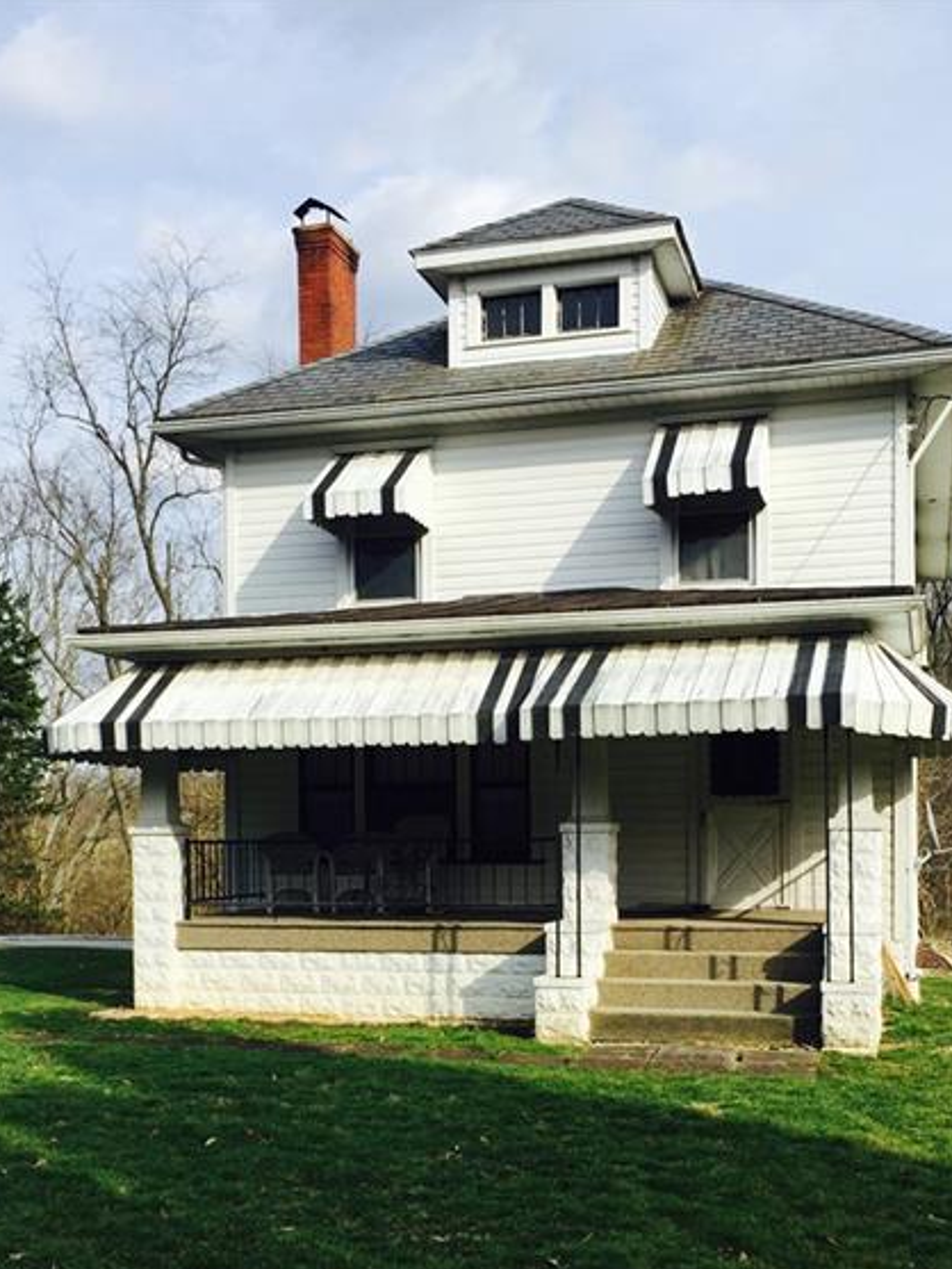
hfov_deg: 36.0
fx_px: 1466
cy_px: 868
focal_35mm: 40
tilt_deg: +0.9
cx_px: 499
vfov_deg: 45.9
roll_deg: +0.7
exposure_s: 1/1582
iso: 32
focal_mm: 4.15
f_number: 2.2
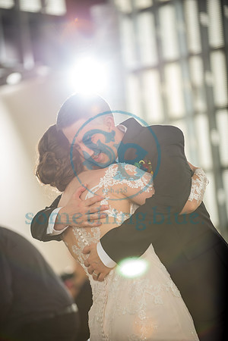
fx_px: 1662
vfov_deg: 11.7
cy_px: 170
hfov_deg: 7.8
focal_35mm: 175
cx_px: 114
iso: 200
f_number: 2.8
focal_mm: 175
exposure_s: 1/250
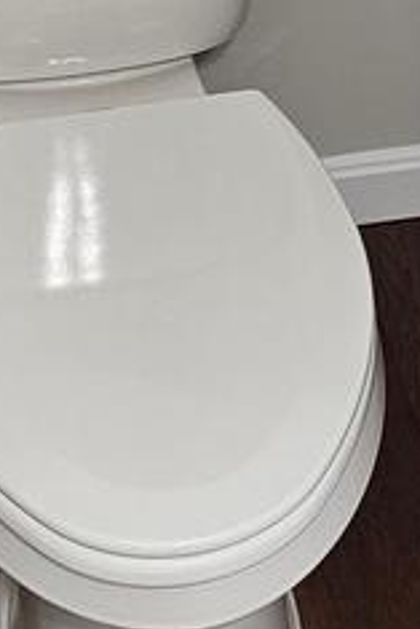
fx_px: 1922
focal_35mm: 110
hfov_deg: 12.4
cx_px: 294
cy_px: -353
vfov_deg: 16.6
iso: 400
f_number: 1.7
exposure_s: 1/120
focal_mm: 6.3
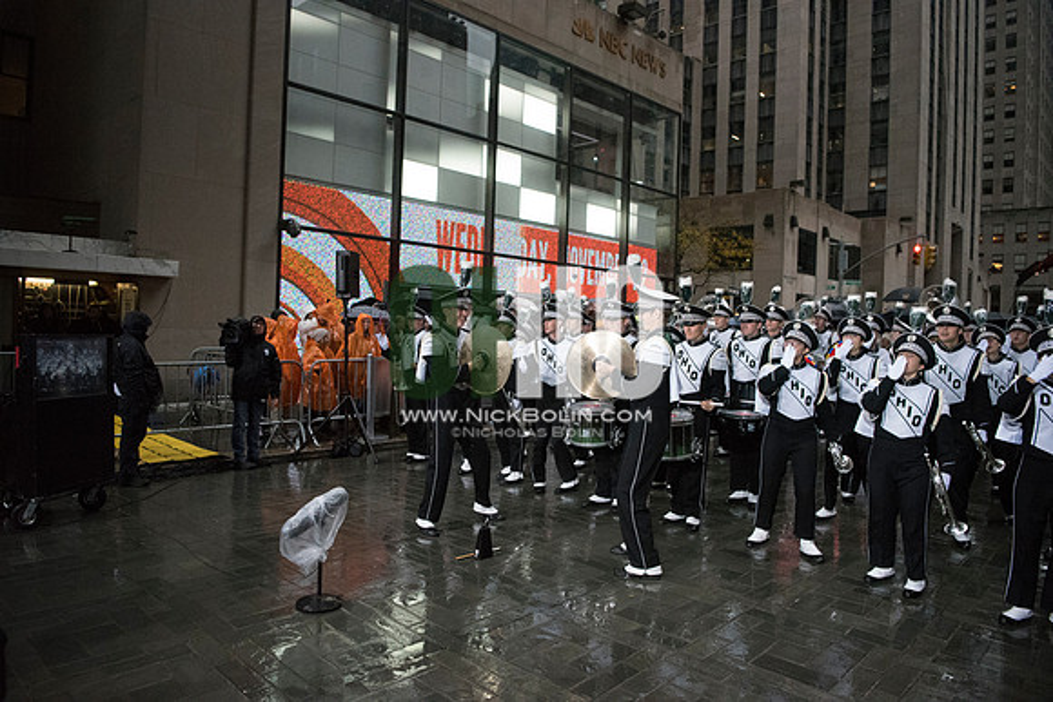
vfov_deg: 53.2
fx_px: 702
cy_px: 351
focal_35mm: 24
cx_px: 526
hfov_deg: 73.7
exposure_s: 1/4000
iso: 10000
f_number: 2.8
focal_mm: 24
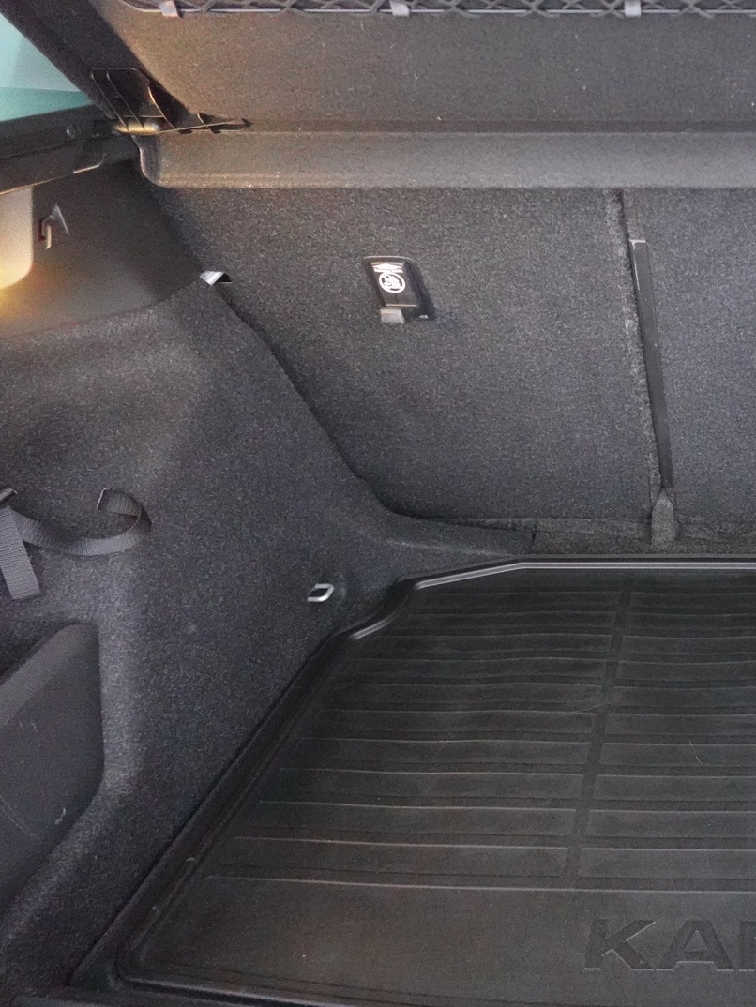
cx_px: 738
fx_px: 844
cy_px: 503
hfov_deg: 42.4
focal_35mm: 29
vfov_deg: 61.6
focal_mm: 7.6
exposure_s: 1/50
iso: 6400
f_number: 2
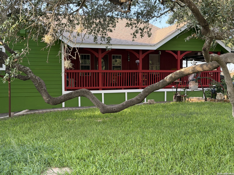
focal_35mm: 48
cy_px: 88
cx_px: 117
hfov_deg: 39.7
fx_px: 324
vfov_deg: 30.3
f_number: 1.78
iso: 100
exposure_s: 1/202
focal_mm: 6.76
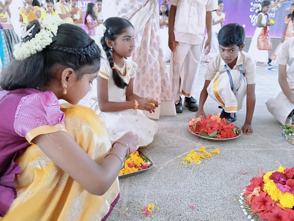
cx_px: 147
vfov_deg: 51.4
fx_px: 229
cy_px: 110
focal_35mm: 27
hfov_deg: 65.3
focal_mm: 3.98
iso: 640
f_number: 1.8
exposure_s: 1/33.3
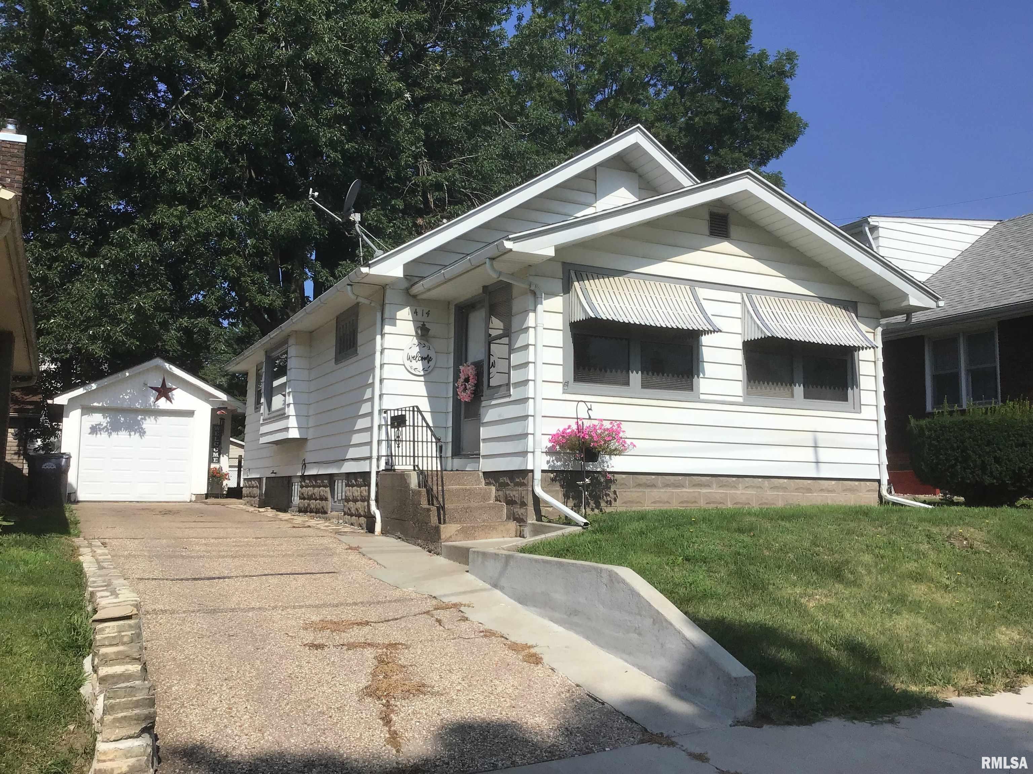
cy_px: 387
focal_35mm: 31
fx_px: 925
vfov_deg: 45.4
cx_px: 516
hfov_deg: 58.4
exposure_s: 1/2146
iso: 25
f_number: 2.4
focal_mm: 3.3
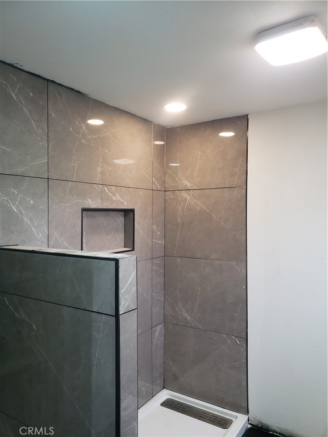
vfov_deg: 67.3
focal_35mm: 26
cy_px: 218
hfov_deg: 53.1
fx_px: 328
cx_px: 164
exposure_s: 1/60
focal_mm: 4.3
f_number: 1.5
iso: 200
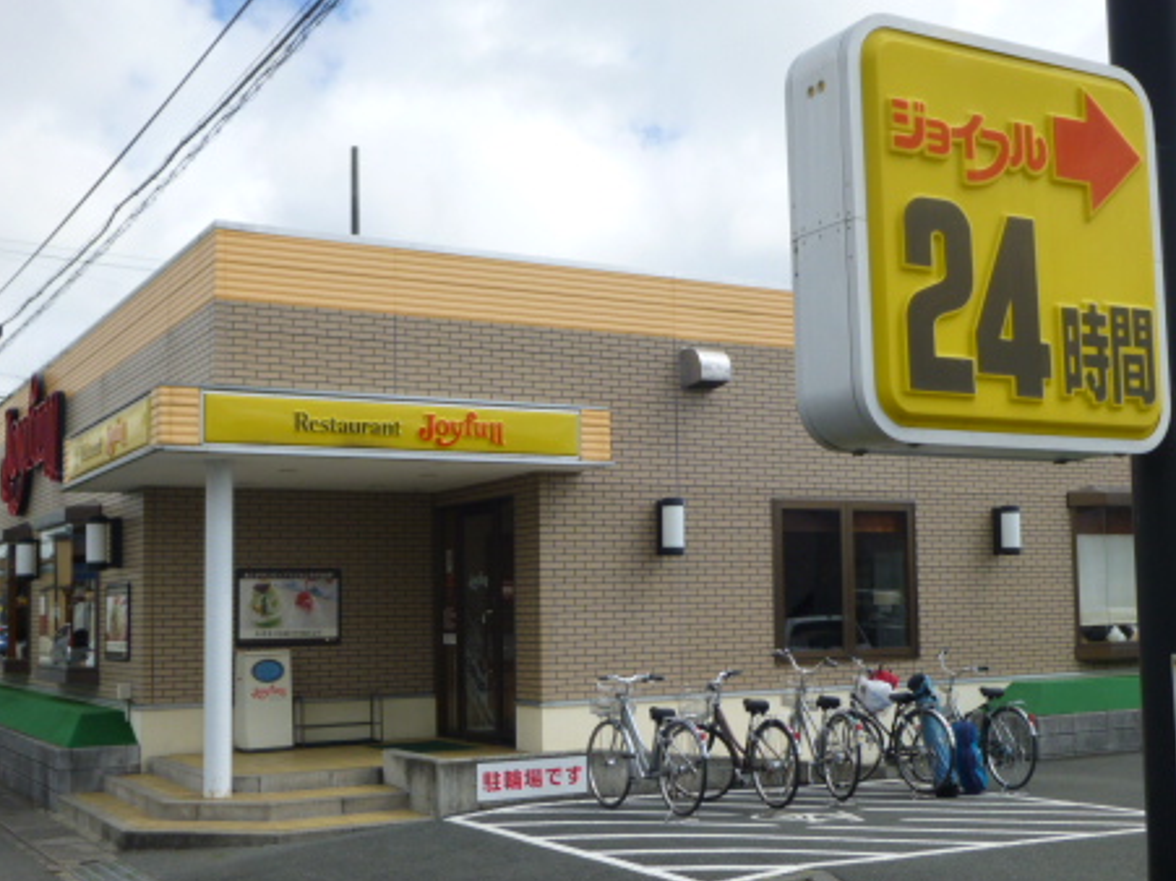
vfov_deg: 32.8
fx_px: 1494
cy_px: 480
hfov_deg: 42.8
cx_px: 681
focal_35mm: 44
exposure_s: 1/1000
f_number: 3.4
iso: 100
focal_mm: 5.6
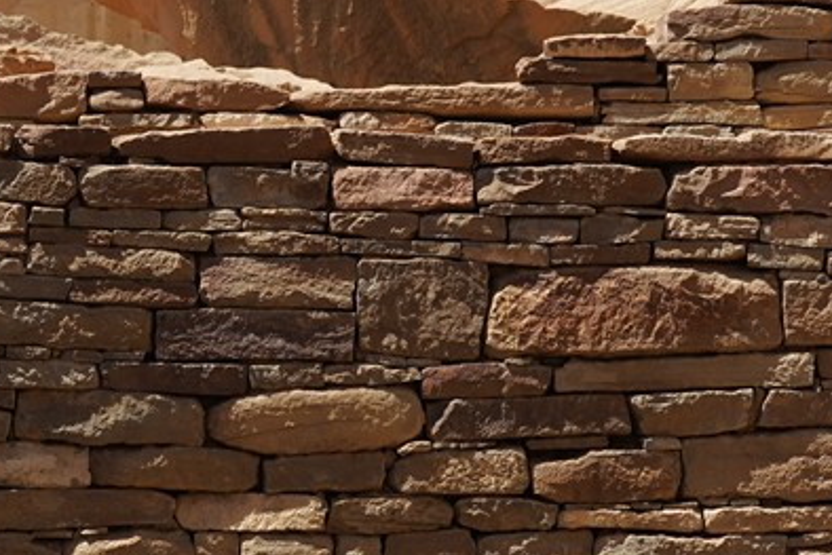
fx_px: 3283
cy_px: 325
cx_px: -112
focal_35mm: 142
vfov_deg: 9.7
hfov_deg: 14.1
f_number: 13
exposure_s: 1/100
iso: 100
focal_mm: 28
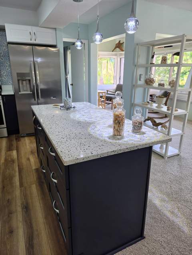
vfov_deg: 73.9
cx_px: 96
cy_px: 128
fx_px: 170
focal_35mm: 23
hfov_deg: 58.9
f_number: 1.8
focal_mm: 5.4
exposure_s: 1/120
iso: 80
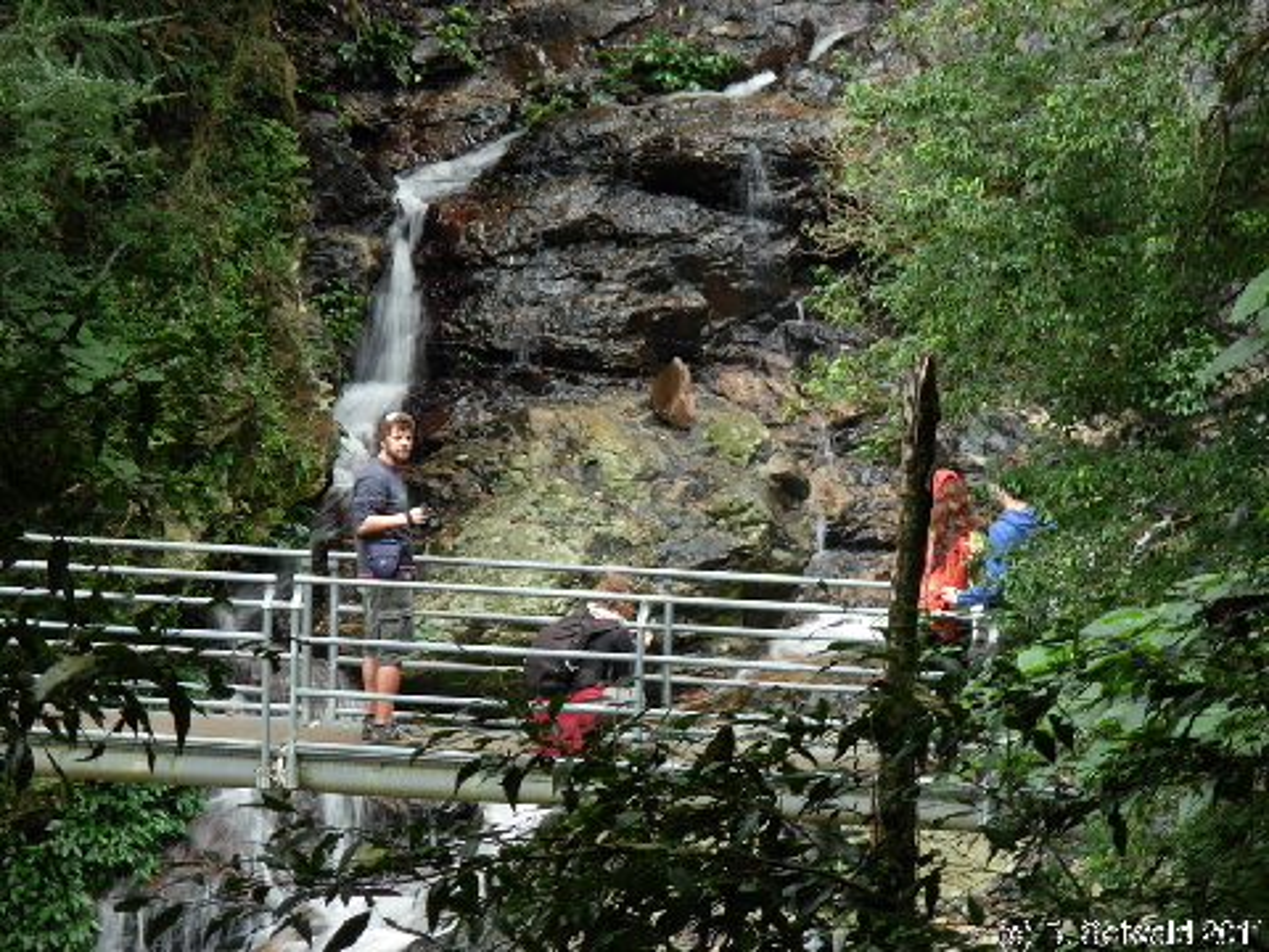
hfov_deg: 10.4
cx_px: 634
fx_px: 6965
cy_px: 476
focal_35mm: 190
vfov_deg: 7.8
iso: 91
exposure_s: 1/11.3
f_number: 5
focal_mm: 31.4
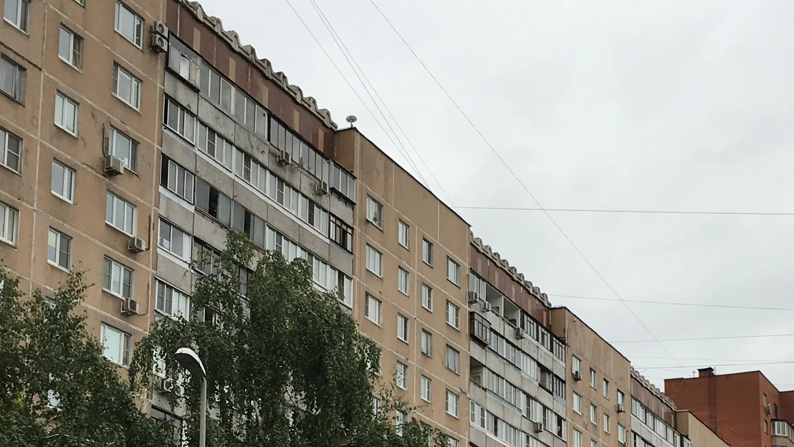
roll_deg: +0.1
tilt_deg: +11.4
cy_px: 508
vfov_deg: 16.0
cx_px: 600
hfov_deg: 28.5
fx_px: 1537
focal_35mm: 73
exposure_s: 1/255
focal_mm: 4.15
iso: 25
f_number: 2.2
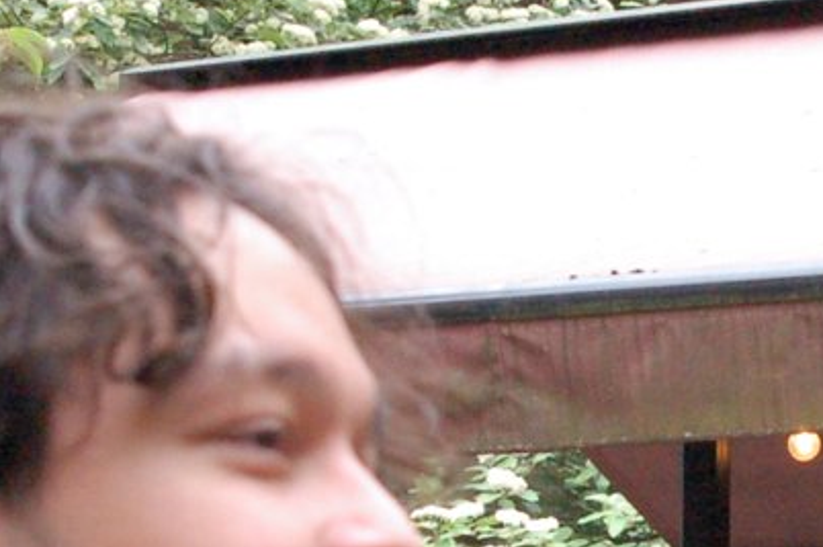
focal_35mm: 201
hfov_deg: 10.2
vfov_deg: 6.7
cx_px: 669
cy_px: 682
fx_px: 4601
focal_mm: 27
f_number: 7.1
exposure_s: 1/125
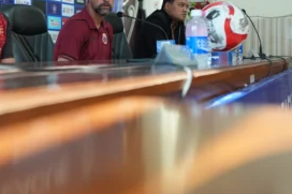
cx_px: 103
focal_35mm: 54
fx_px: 438
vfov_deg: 24.7
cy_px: 47
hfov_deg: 36.6
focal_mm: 35
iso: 1600
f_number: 2.8
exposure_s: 1/200
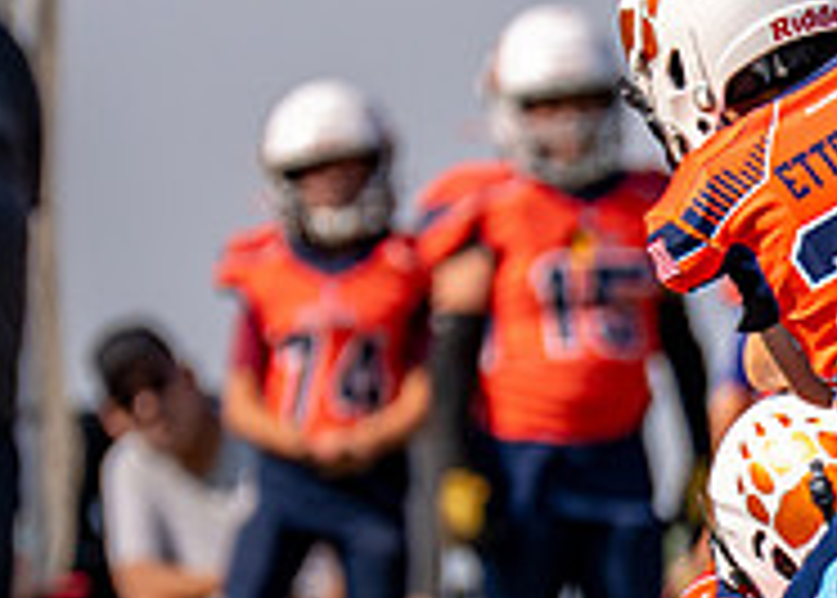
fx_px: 28822
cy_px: 537
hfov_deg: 1.7
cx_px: 1302
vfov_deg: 1.2
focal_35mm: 1212
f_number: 2.8
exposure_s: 1/3200
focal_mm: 200
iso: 125
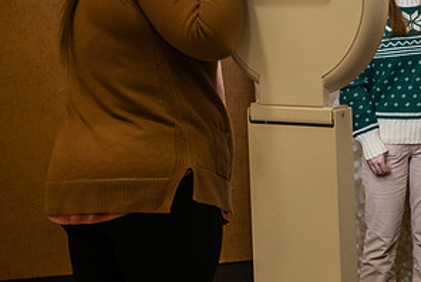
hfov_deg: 21.2
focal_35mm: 94
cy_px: 29
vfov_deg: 14.4
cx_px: 385
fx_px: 1100
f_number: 4
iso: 2500
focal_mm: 48
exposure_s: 1/200
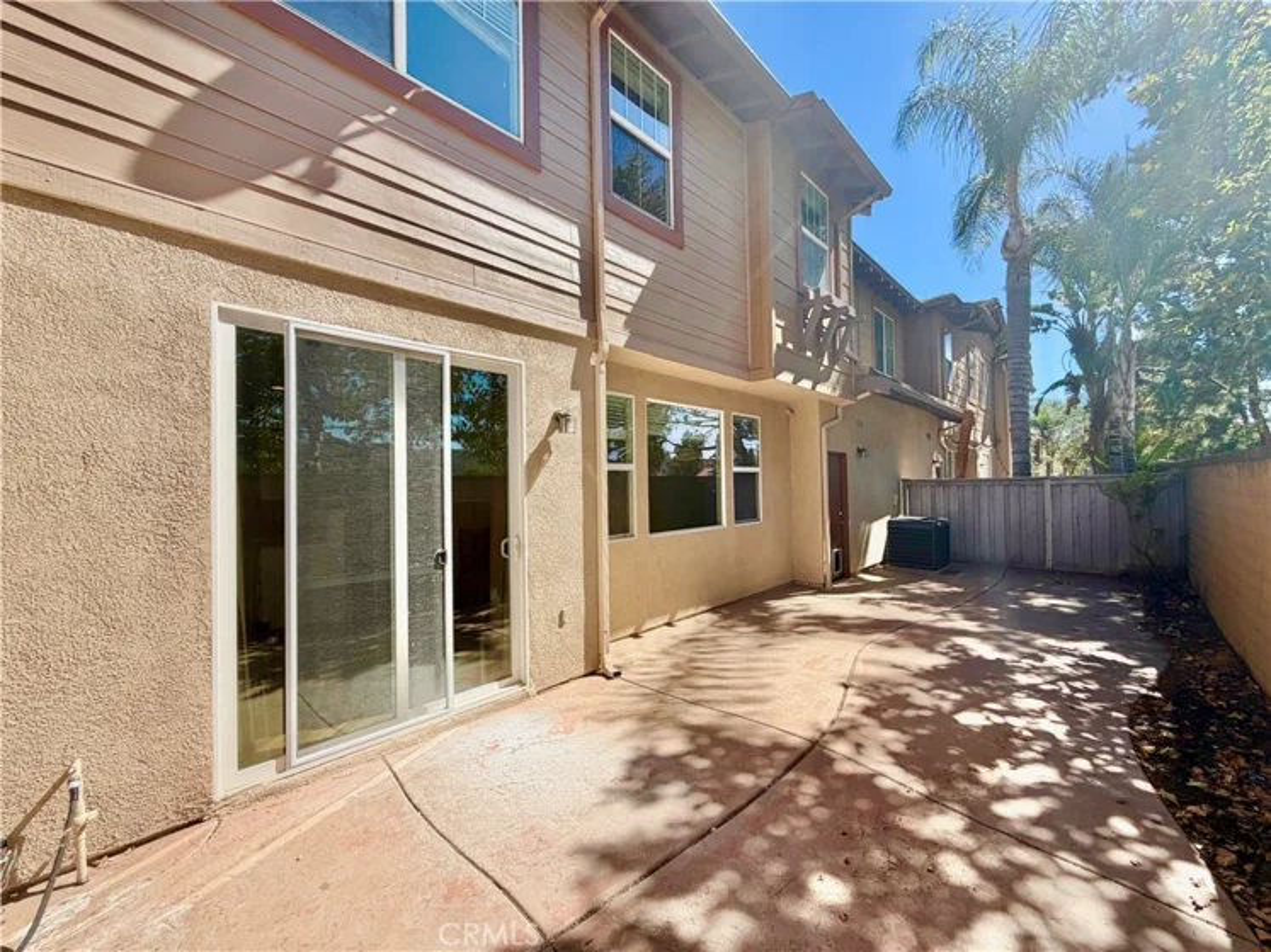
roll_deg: +1.4
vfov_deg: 85.7
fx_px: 514
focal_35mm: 14
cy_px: 476
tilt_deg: +1.4
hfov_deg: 102.1
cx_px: 636
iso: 25
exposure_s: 1/770
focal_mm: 2.22
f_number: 2.2
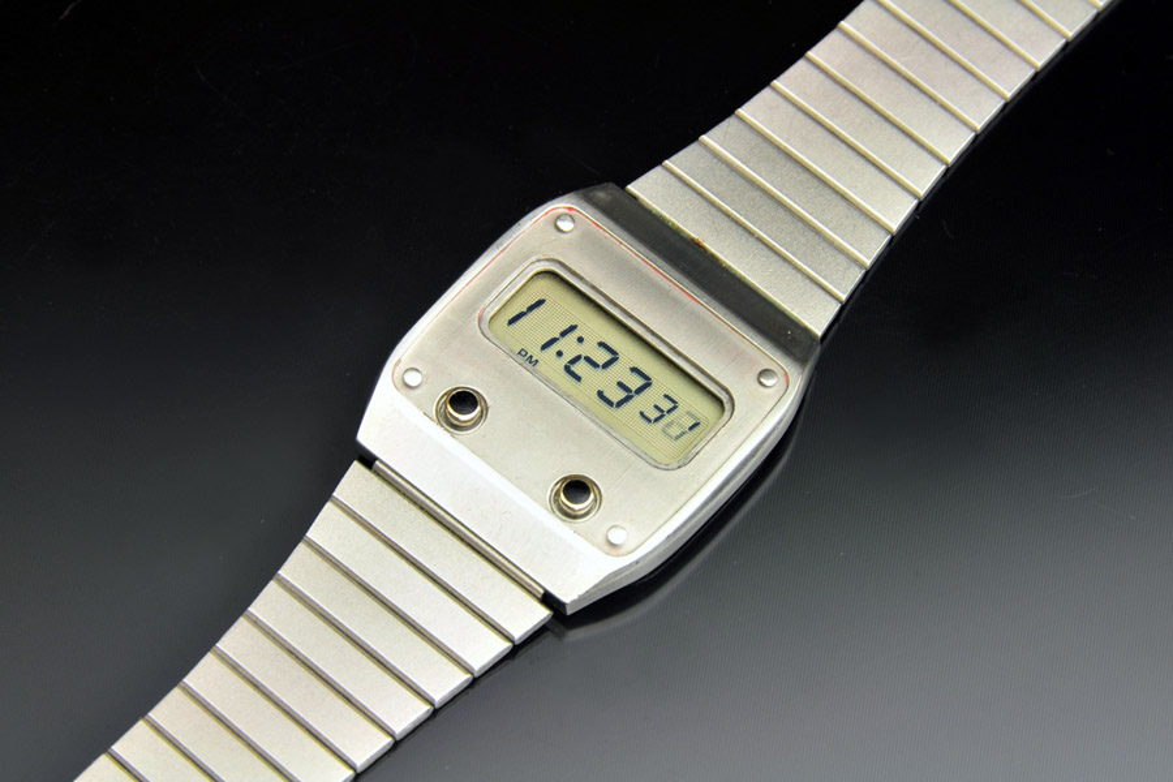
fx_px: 9774
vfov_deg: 4.6
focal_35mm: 300
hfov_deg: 6.9
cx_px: 586
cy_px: 391
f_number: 14
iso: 200
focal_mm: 200
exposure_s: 2
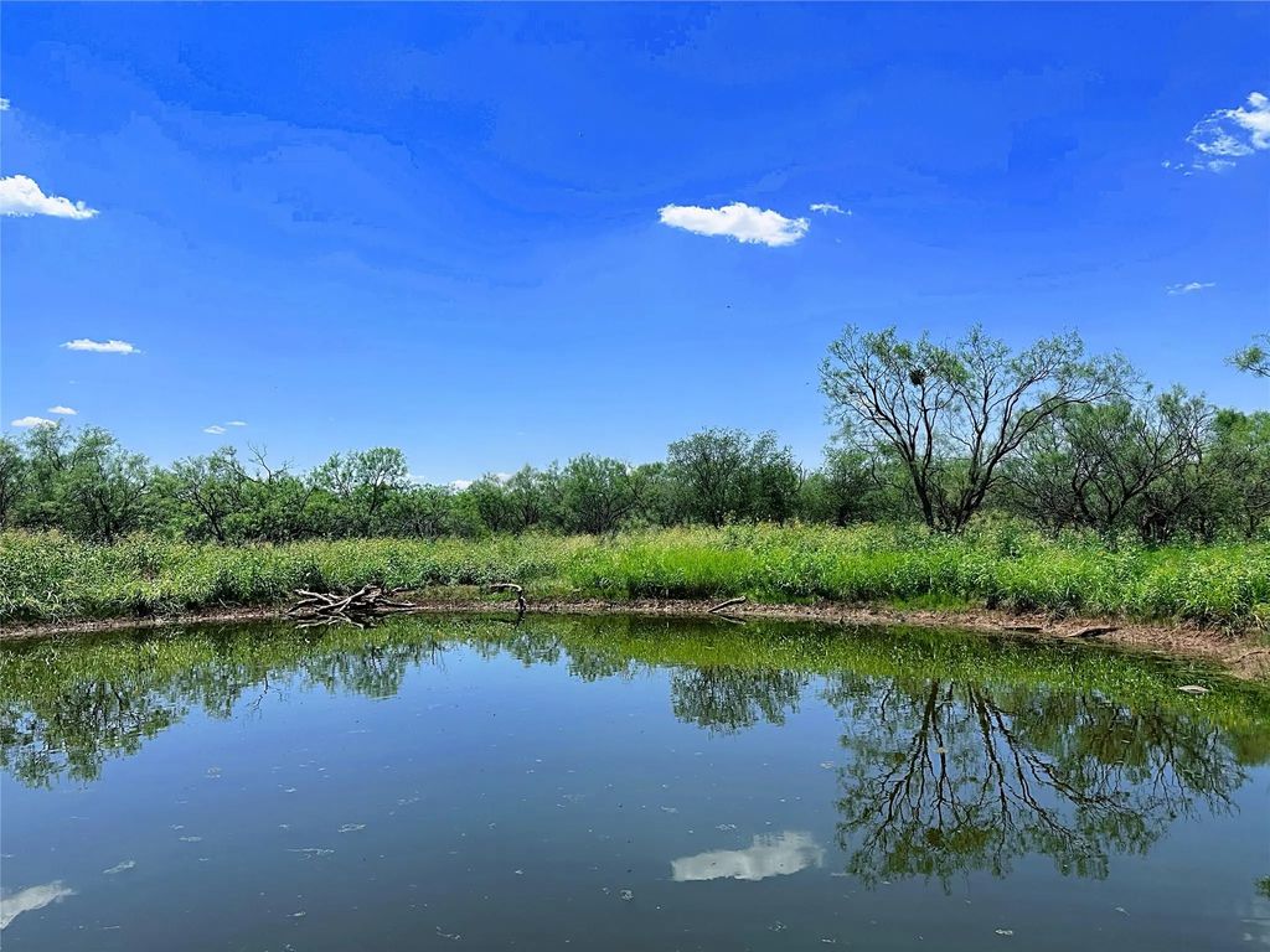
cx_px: 635
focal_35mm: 24
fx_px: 881
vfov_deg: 56.8
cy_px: 476
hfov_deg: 71.6
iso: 80
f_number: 1.78
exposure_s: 1/5848
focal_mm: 6.86
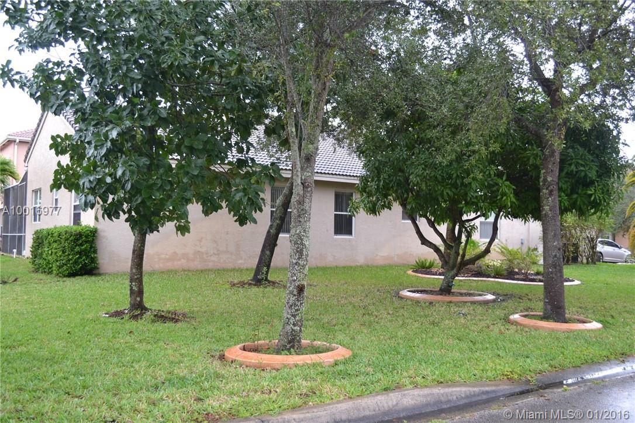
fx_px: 582
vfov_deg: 40.0
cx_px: 318
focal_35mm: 33
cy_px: 212
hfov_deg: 57.2
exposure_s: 1/60
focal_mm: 22
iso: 400
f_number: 4
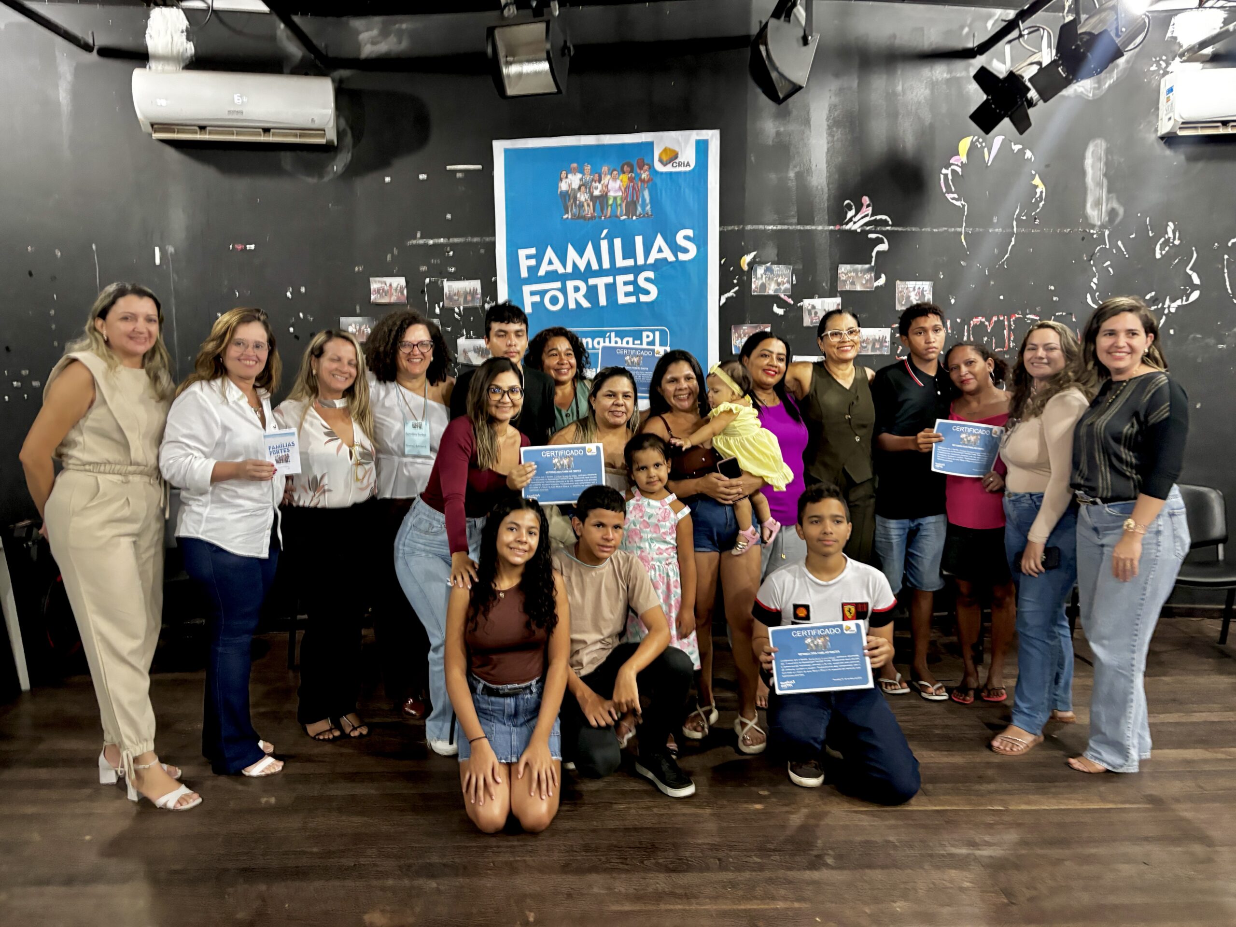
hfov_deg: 67.3
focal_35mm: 26
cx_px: 618
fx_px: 928
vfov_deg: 53.1
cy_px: 464
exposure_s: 1/30
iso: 500
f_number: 1.6
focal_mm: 5.96
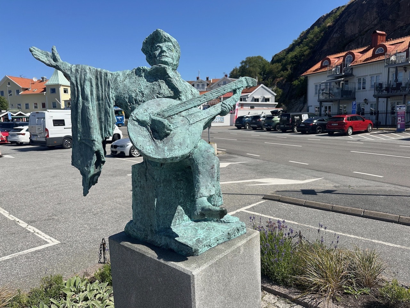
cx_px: 205
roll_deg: +1.1
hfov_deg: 71.6
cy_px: 154
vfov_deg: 56.8
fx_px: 284
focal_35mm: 24
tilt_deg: -6.4
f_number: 1.78
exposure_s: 1/5525
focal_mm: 6.86
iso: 80
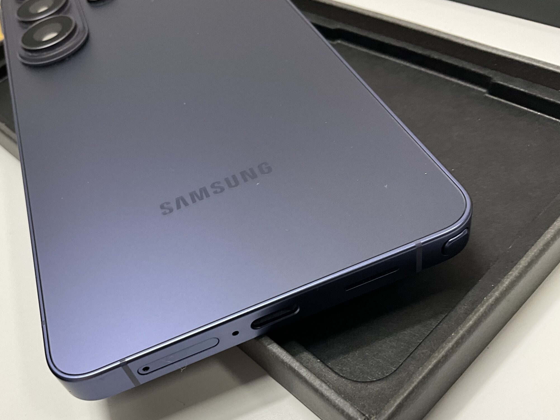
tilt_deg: -45.7
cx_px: 206
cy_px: 238
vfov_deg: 38.6
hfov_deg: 49.6
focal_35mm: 37
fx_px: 599
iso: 50
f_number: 1.8
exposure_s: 1/60
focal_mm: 3
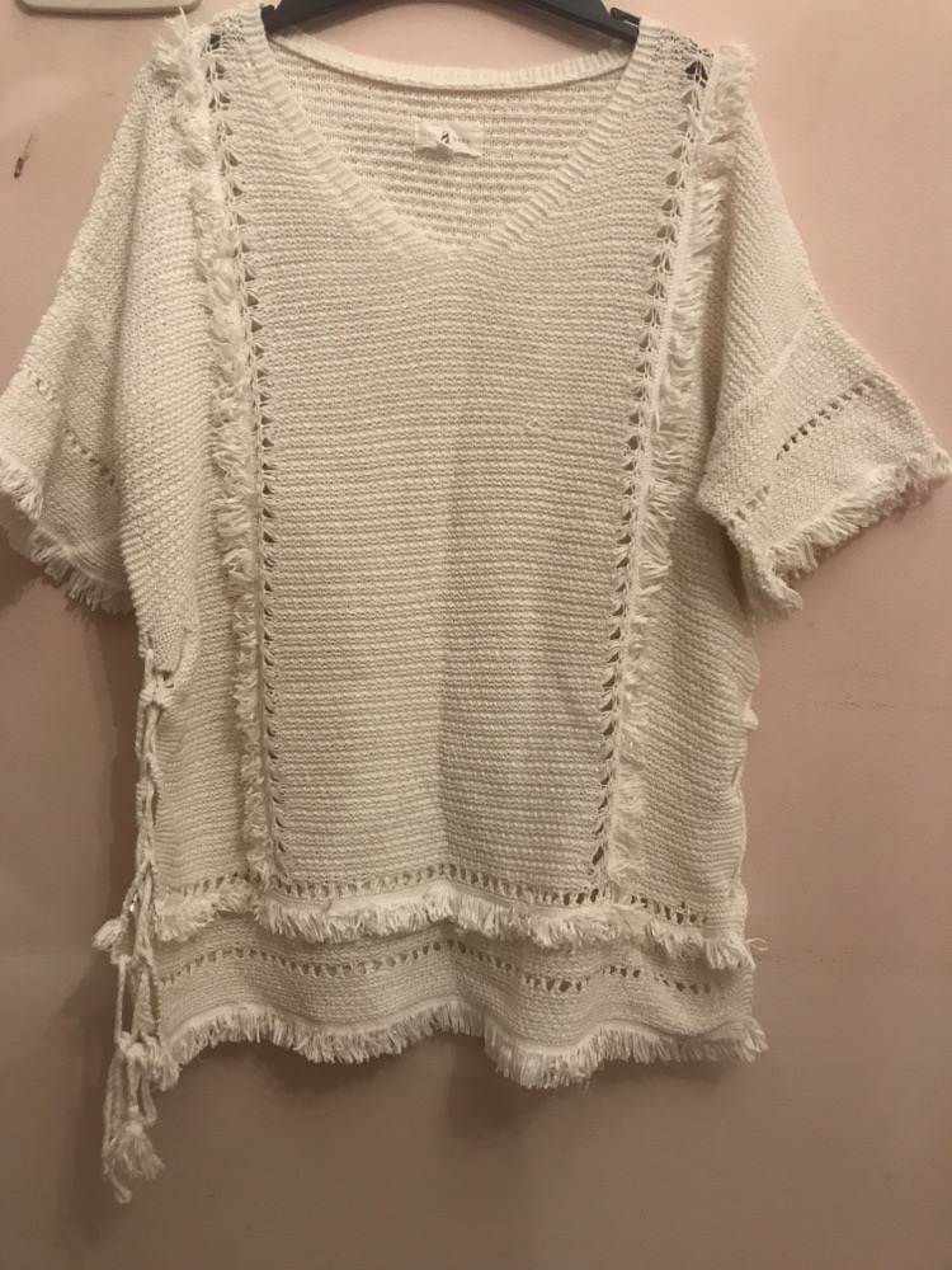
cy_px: 635
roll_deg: -1.4
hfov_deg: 49.7
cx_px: 476
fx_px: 1027
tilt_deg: -8.9
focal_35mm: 28
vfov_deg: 63.4
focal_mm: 3.99
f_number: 1.8
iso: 100
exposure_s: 1/11
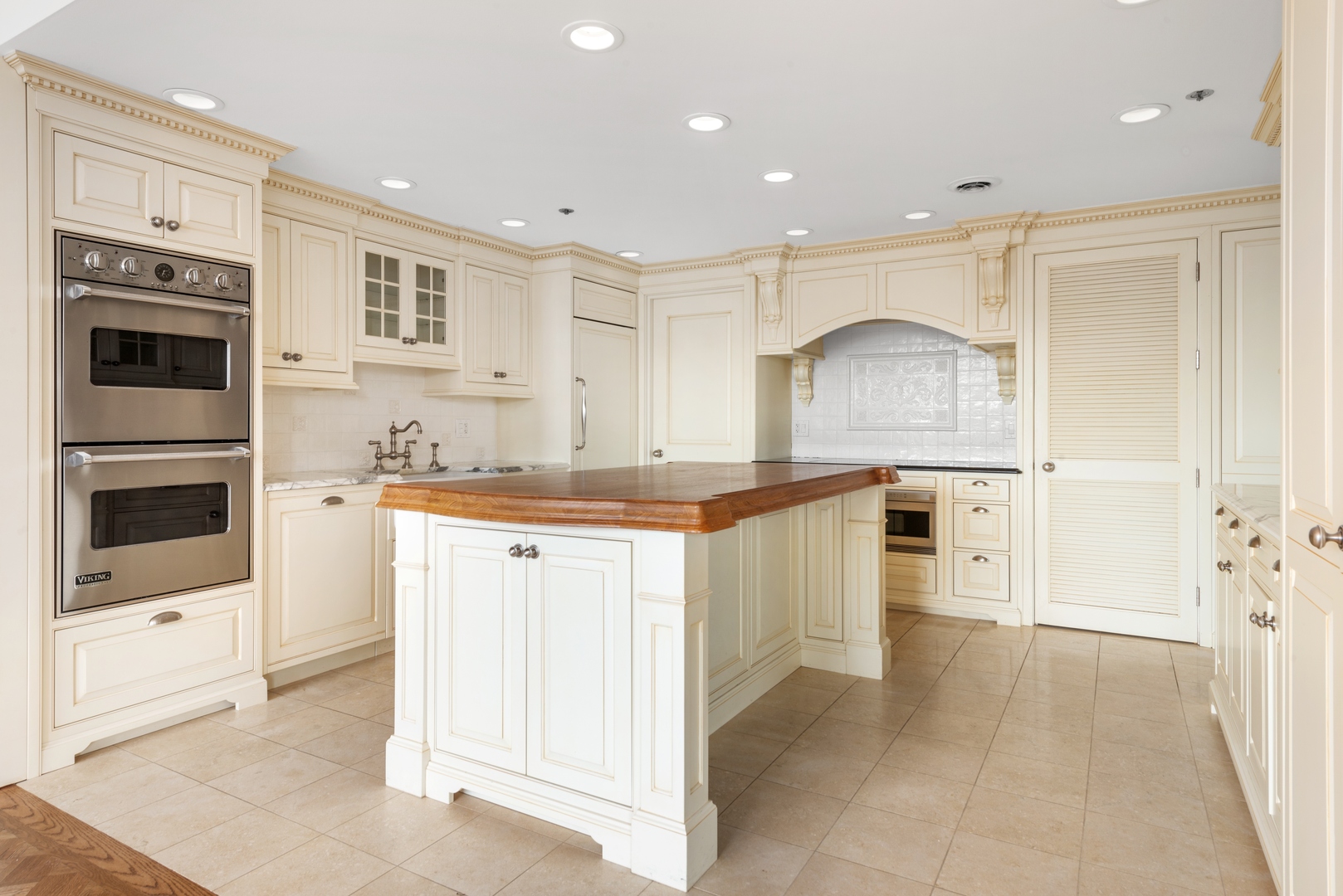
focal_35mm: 20
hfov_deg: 84.0
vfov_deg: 62.0
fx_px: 746
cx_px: 672
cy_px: 448
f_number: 10
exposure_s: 1.6
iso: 100
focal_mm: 20
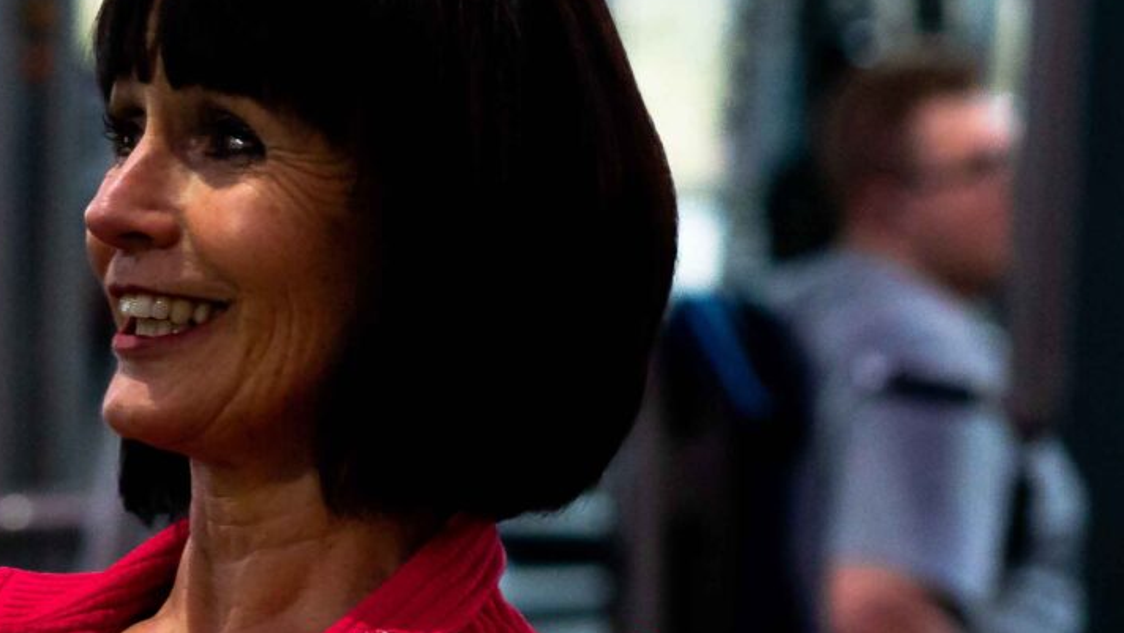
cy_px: 421
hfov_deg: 6.7
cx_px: -401
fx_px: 9540
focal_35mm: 320
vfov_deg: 3.8
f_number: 4
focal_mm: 85
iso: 3200
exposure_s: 1/160
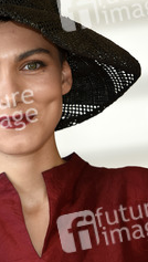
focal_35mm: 410
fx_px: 2848
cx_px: 13
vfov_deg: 5.3
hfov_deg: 3.0
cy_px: 171
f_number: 3.5
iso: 400
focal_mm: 155
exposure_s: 1/320
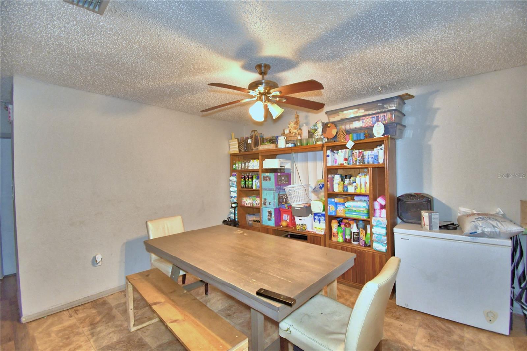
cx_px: 264
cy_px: 176
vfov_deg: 77.3
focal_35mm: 15
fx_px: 220
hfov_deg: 100.4
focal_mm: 10
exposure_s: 1/30
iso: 1100
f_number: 4.5
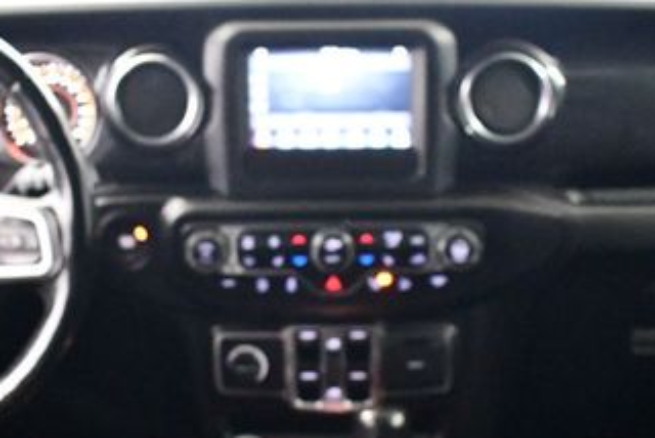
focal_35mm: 72
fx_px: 1311
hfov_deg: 28.0
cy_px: 350
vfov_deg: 18.8
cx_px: 307
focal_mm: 18
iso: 10000
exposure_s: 1/60
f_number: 3.5
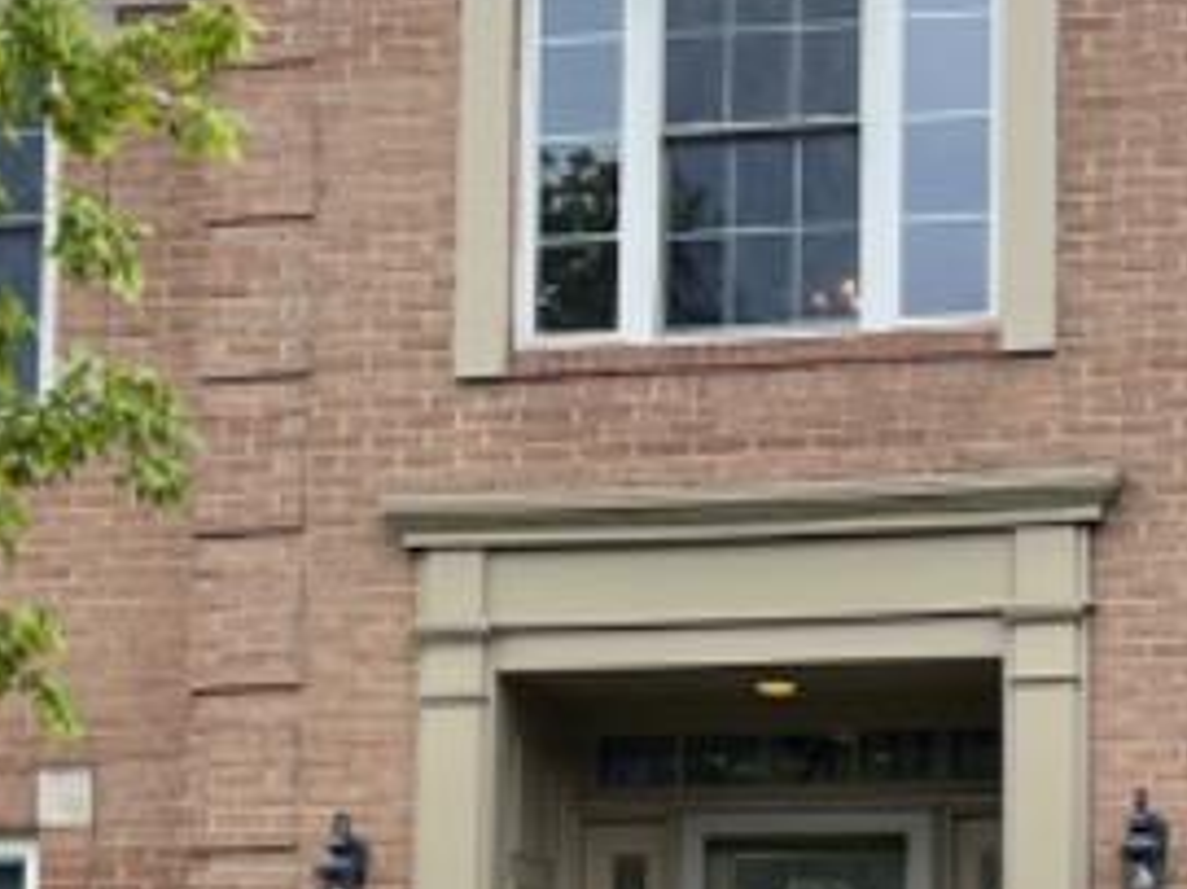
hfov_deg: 13.7
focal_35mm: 144
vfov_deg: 10.3
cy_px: 677
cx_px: 762
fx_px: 4936
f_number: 1.5
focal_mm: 5.7
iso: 50
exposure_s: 1/1224
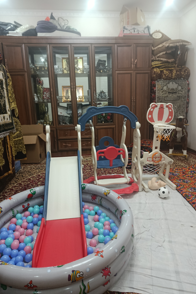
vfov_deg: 71.5
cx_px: 99
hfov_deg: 51.3
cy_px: 147
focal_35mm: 25
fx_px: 204
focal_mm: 5.24
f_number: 1.7
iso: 1413
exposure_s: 1/50
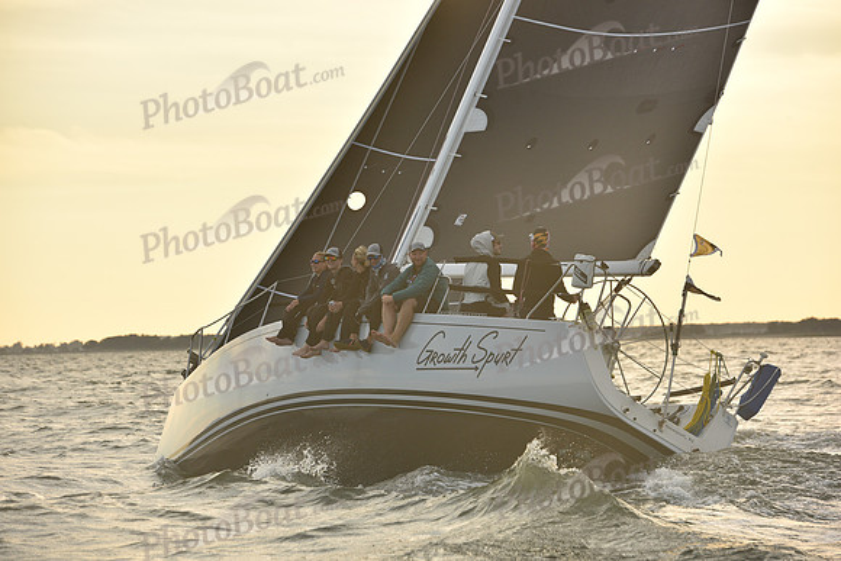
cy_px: 280
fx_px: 3622
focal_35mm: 155
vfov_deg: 8.9
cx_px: 420
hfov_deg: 13.2
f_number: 6.3
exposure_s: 1/640
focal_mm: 155
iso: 250
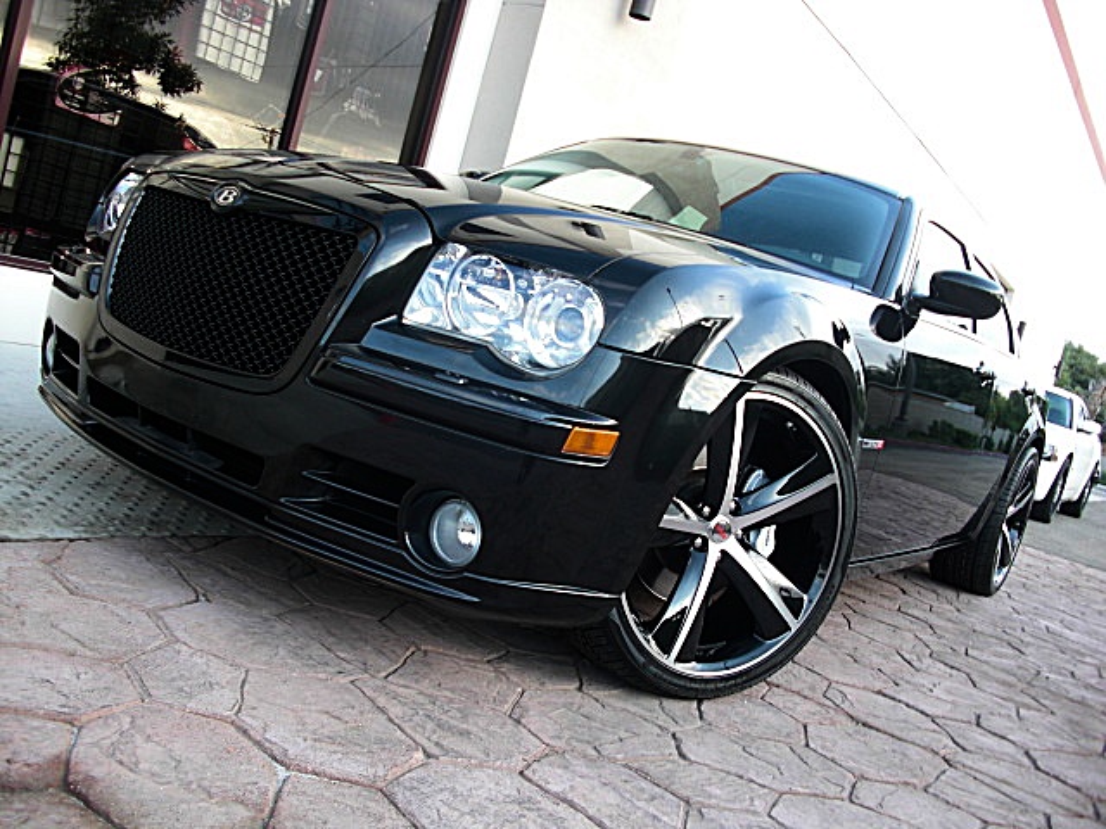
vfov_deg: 39.7
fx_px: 1150
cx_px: 553
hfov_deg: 51.4
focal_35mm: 36
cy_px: 414
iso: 50
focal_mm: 6.3
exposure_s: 1/60
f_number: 2.8
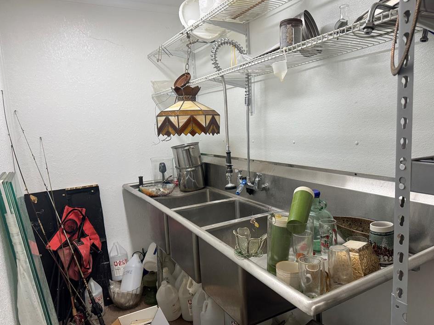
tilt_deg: -8.6
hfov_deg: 67.3
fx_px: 326
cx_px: 228
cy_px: 172
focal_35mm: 26
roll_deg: +2.8
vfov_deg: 53.0
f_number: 1.78
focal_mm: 6.76
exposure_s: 1/120
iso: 160
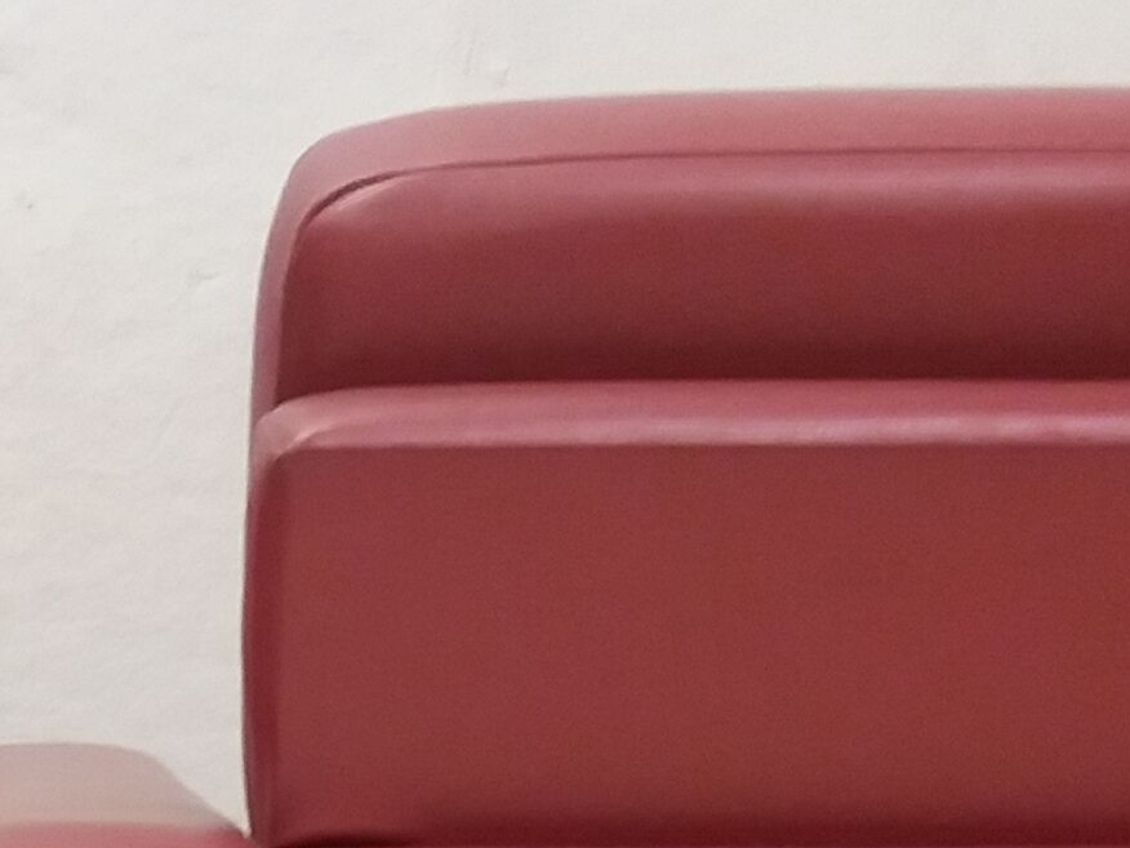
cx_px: -134
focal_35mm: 132
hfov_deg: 14.6
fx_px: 4309
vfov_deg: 10.7
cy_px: 1391
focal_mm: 3.7
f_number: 1.9
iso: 160
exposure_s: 1/25
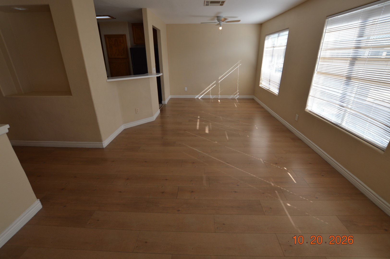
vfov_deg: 77.2
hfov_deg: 100.4
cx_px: 195
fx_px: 162
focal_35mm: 15
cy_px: 130
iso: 125
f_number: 5.6
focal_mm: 10
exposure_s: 1/125
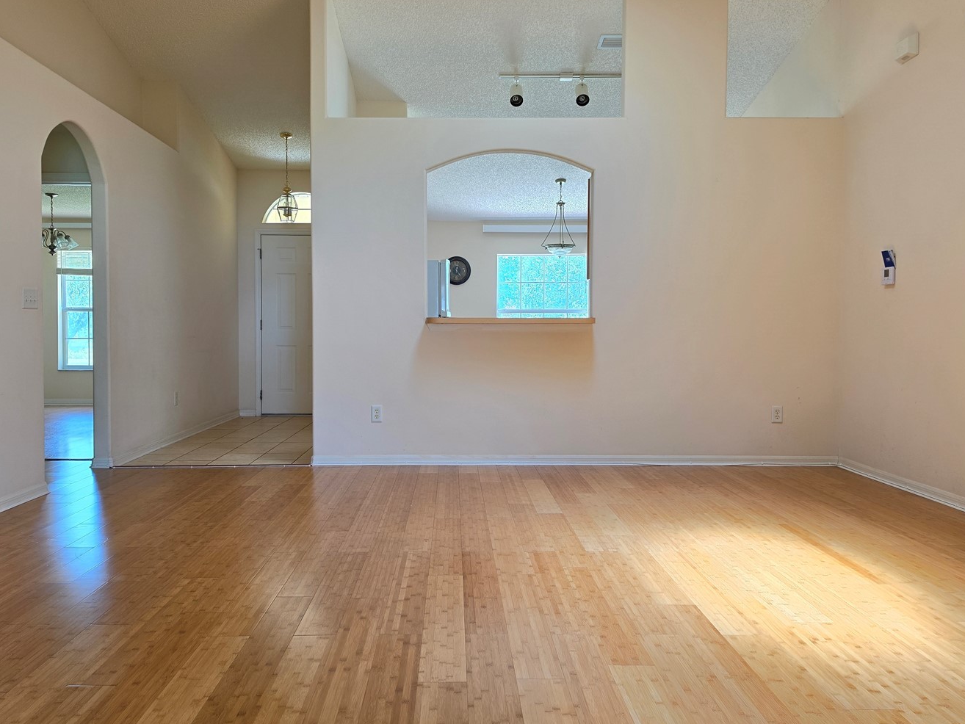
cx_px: 457
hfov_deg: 63.4
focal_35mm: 28
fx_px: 781
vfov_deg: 49.7
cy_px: 344
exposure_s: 1/180
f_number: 1.4
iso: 100
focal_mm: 6.5
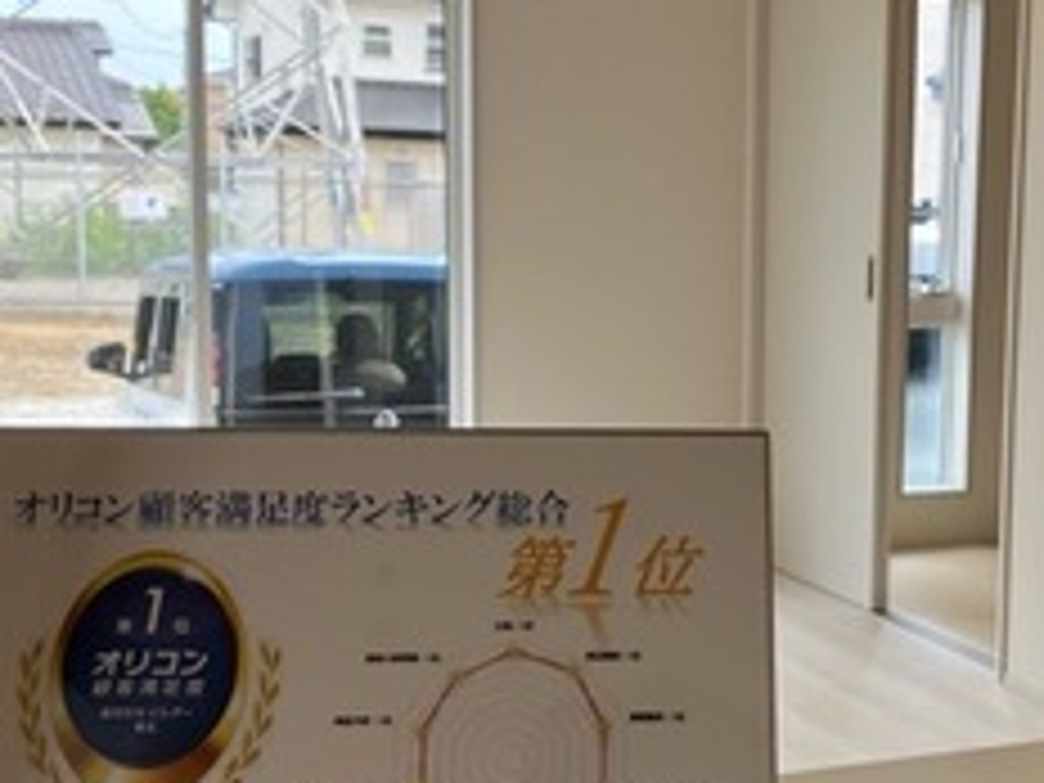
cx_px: 756
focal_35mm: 58
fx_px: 1749
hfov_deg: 32.7
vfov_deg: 25.2
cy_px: 432
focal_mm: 3.99
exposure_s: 1/122
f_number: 1.8
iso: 32
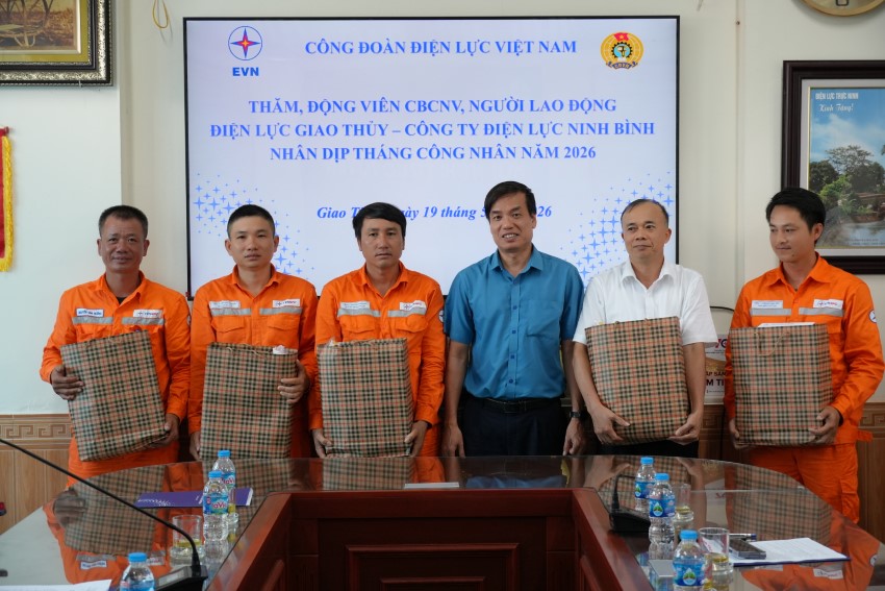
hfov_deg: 32.6
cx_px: 442
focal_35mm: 62
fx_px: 1512
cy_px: 296
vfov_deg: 22.1
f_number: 5
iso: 800
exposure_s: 1/160
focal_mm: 41
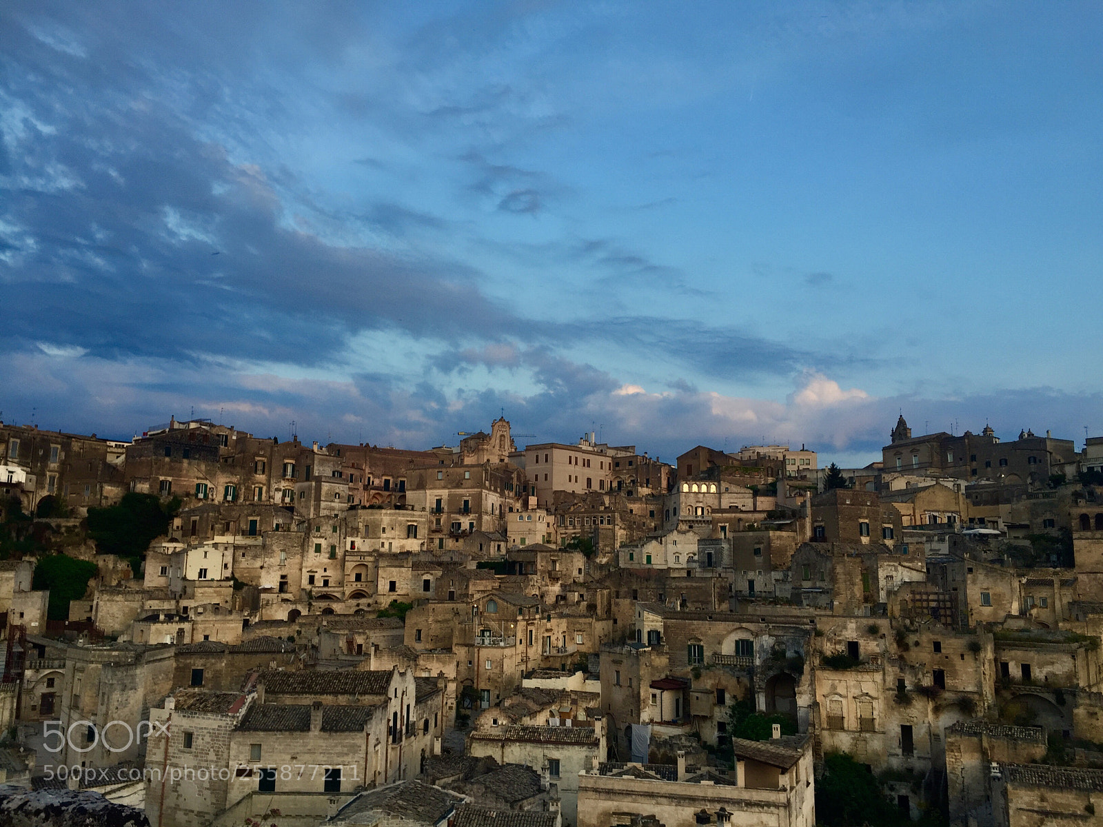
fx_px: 924
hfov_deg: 61.7
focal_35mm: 29
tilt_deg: +8.4
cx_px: 552
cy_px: 414
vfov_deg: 48.2
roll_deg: -0.5
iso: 32
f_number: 2.2
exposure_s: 1/100
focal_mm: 4.15
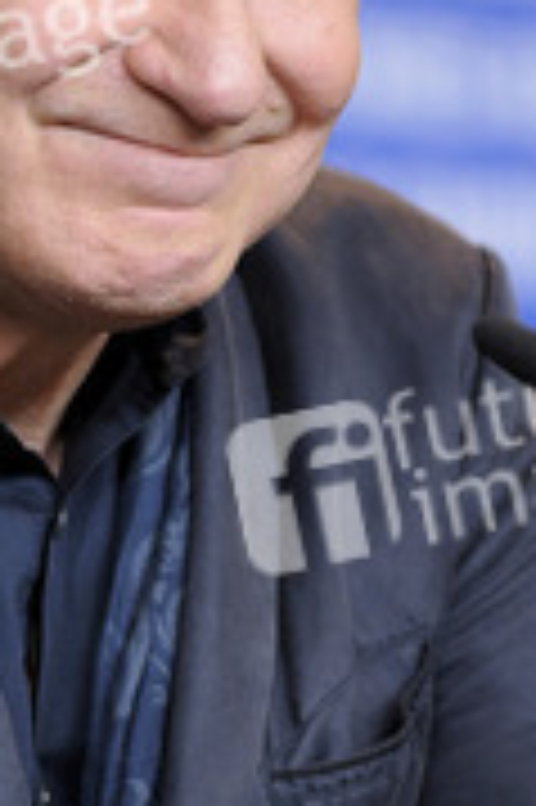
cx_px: 52
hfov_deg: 3.1
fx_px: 10002
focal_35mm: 447
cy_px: 243
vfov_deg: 4.6
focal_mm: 200
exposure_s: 1/400
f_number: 2.8
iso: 2000
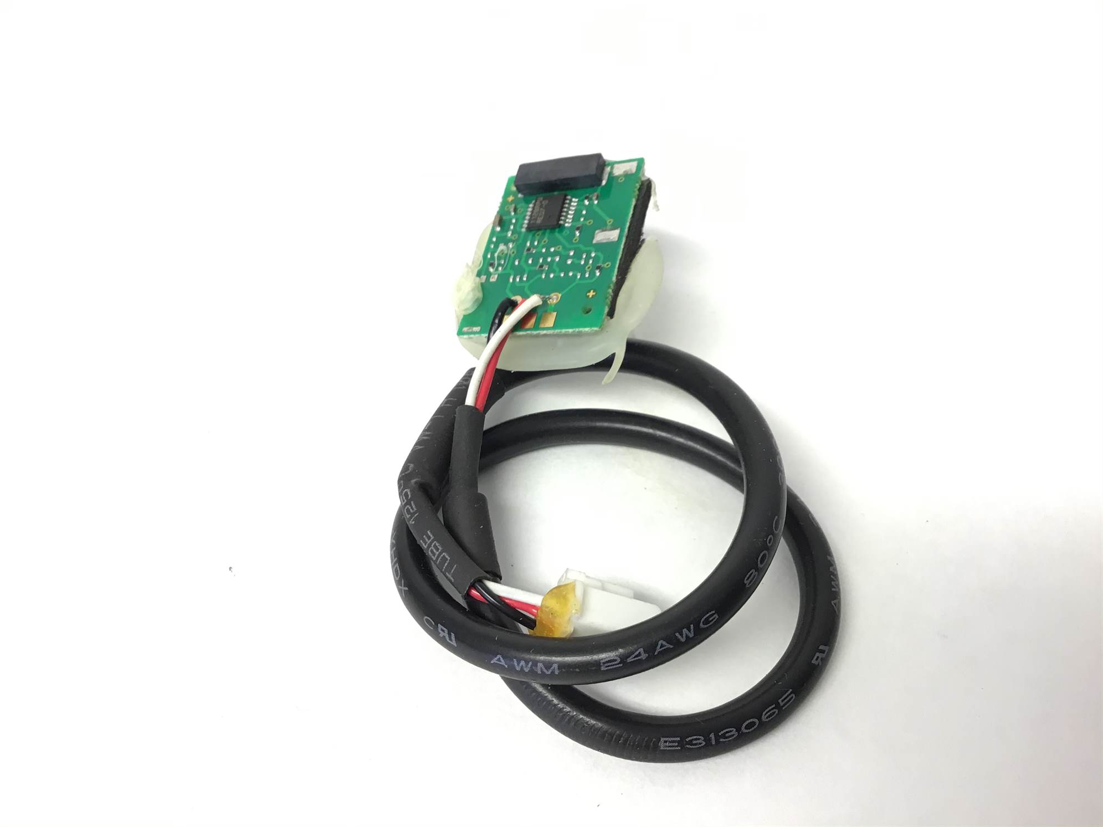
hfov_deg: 58.4
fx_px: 988
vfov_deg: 45.4
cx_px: 552
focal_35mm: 31
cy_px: 414
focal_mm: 3.3
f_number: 2.4
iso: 64
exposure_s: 1/33
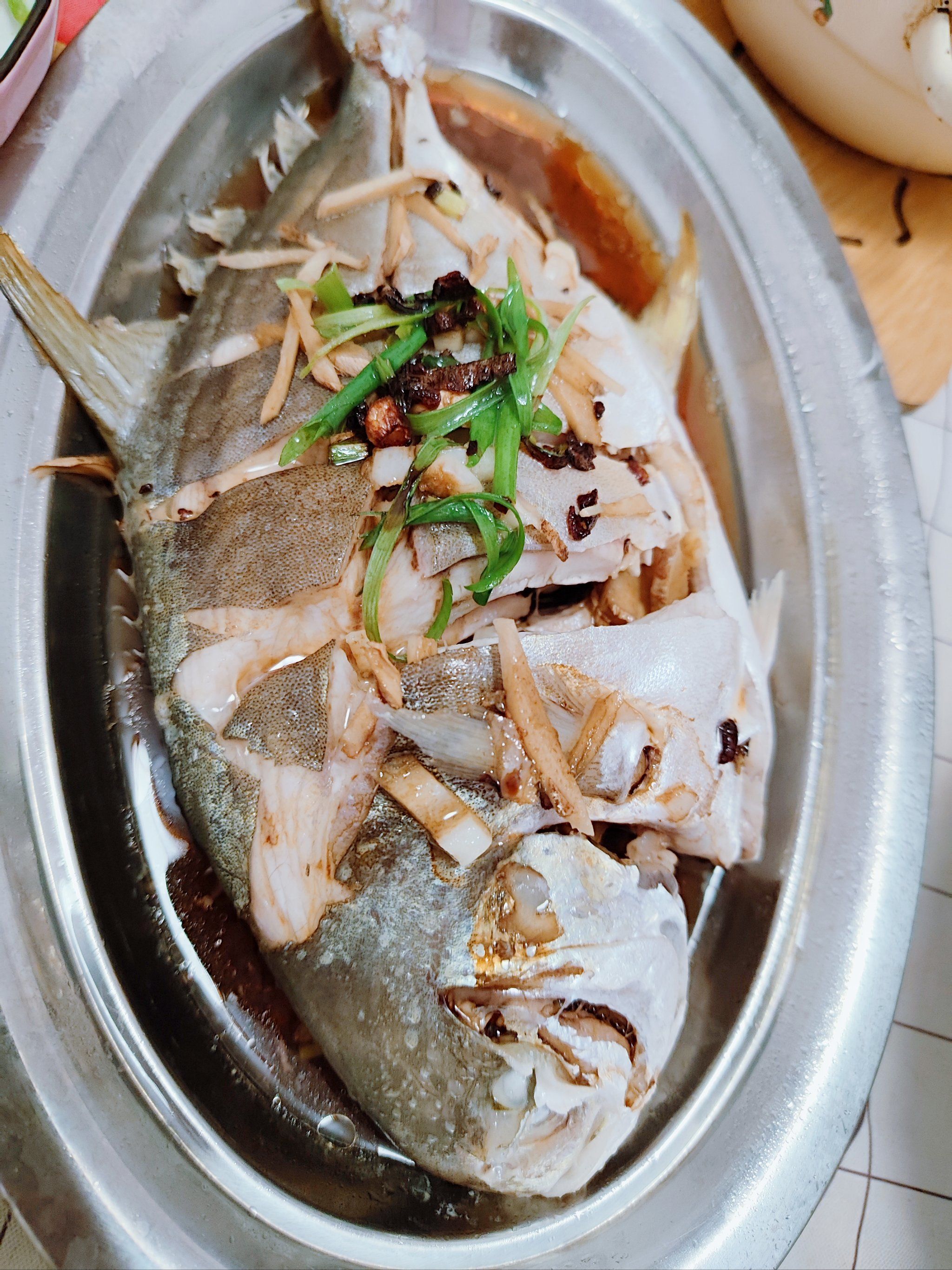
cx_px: 476
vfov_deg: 71.6
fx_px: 880
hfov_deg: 56.8
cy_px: 635
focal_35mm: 24
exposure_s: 1/33.3
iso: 794
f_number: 1.65
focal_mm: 5.26
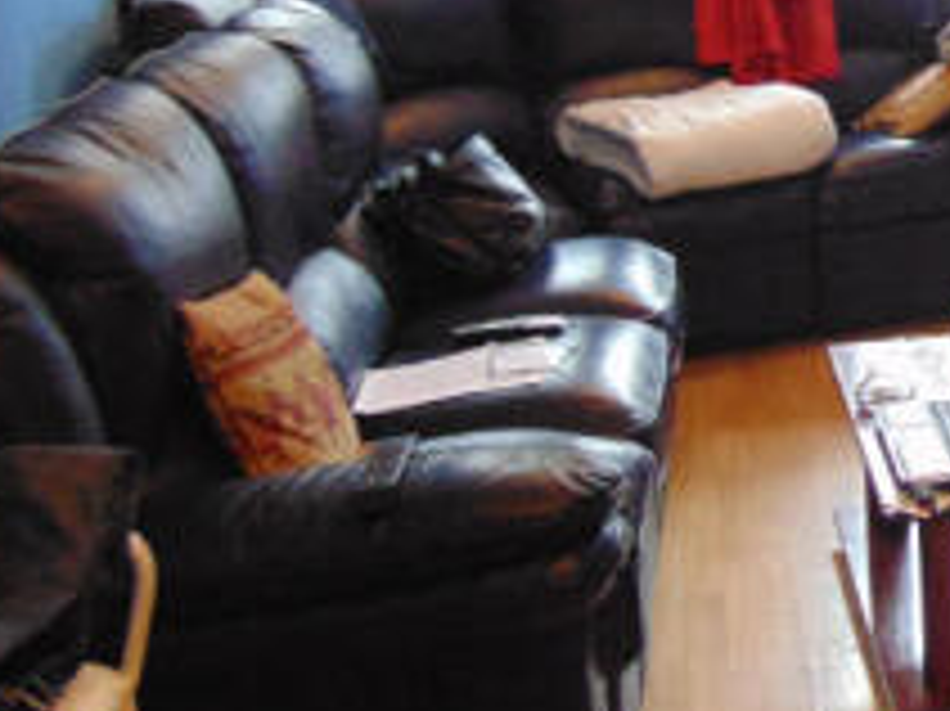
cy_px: 178
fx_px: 1893
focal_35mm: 69
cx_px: 1065
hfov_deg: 25.9
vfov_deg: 21.1
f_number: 3
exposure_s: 1/25
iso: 400
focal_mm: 4.5
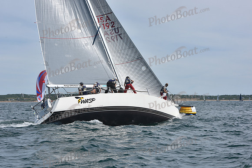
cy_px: 84
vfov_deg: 18.2
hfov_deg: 27.0
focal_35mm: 75
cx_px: 126
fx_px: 525
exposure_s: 1/800
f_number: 11
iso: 250
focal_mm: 75
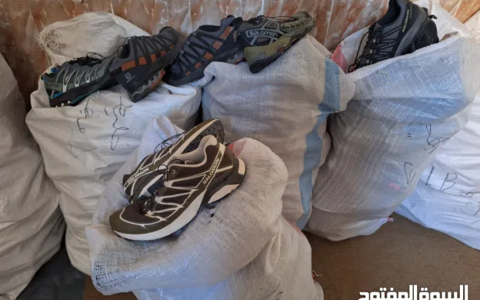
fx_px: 327
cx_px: 241
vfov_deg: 49.1
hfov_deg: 72.5
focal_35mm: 25
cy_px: 174
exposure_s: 1/20
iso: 500
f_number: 1.8
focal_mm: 5.54
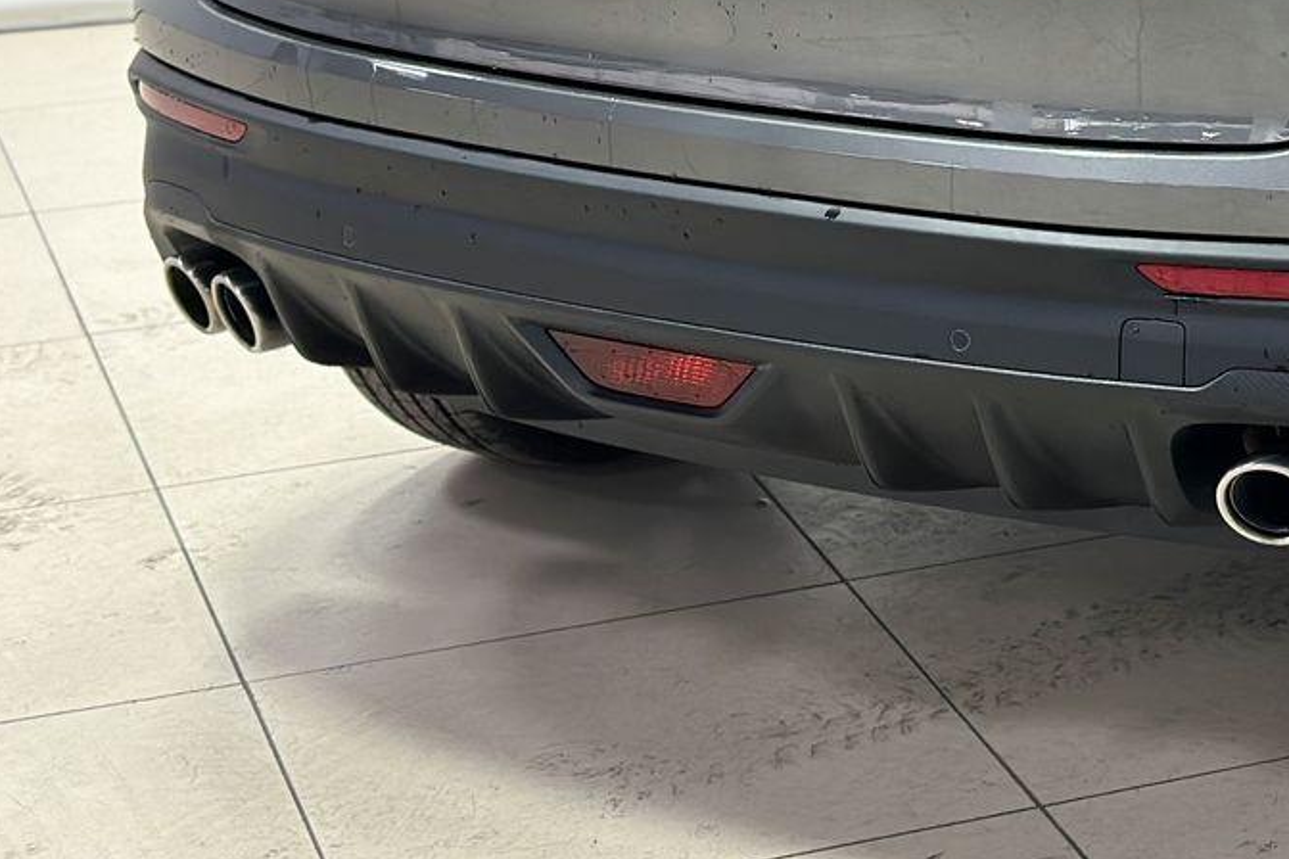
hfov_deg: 18.5
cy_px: -94
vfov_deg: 12.6
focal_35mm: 107
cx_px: 1370
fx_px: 3831
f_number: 1.78
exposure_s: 1/50
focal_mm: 6.86
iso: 160
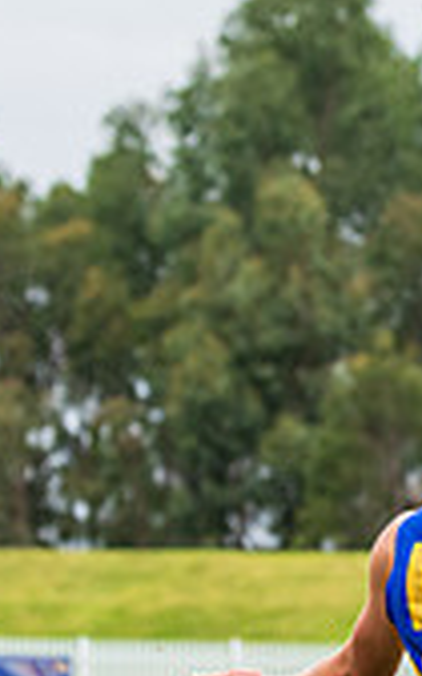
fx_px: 9734
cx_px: 687
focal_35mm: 529
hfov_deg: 2.5
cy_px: 690
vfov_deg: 4.0
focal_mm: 150
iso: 1000
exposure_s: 1/1250
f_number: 8
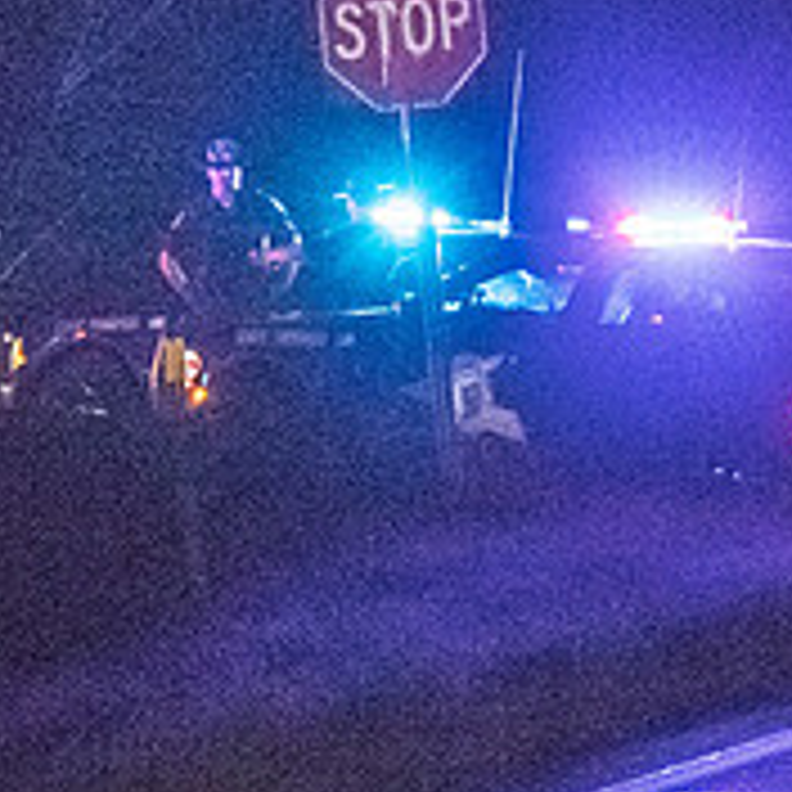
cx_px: 1080
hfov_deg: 4.4
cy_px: 358
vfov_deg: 4.4
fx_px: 10328
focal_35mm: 399
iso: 16000
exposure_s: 1/400
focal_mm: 95
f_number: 4.2
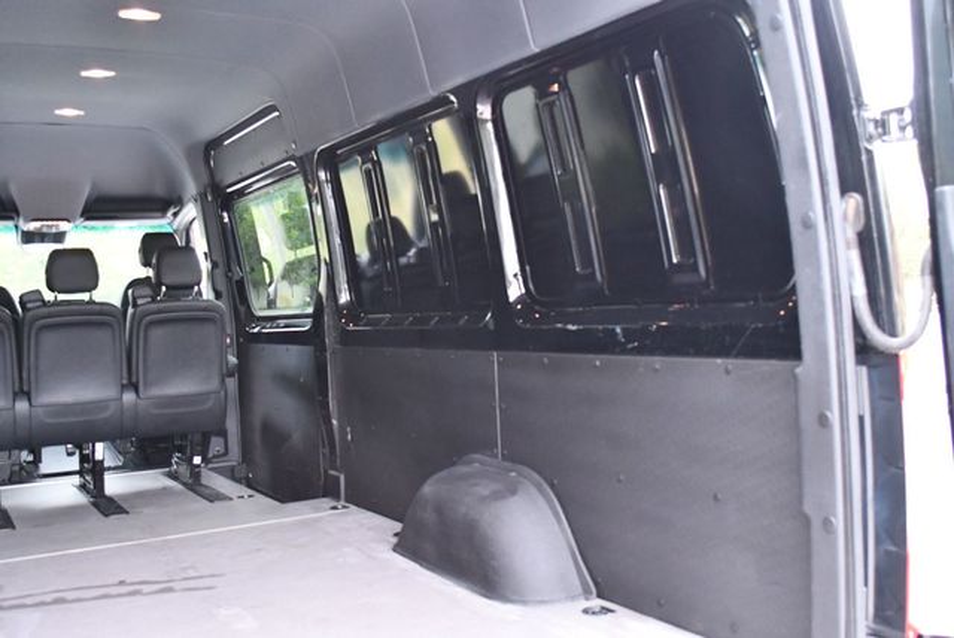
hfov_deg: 53.1
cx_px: 477
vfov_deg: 36.9
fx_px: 955
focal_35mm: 36
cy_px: 319
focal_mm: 18
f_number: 3.5
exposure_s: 1/125
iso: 2000
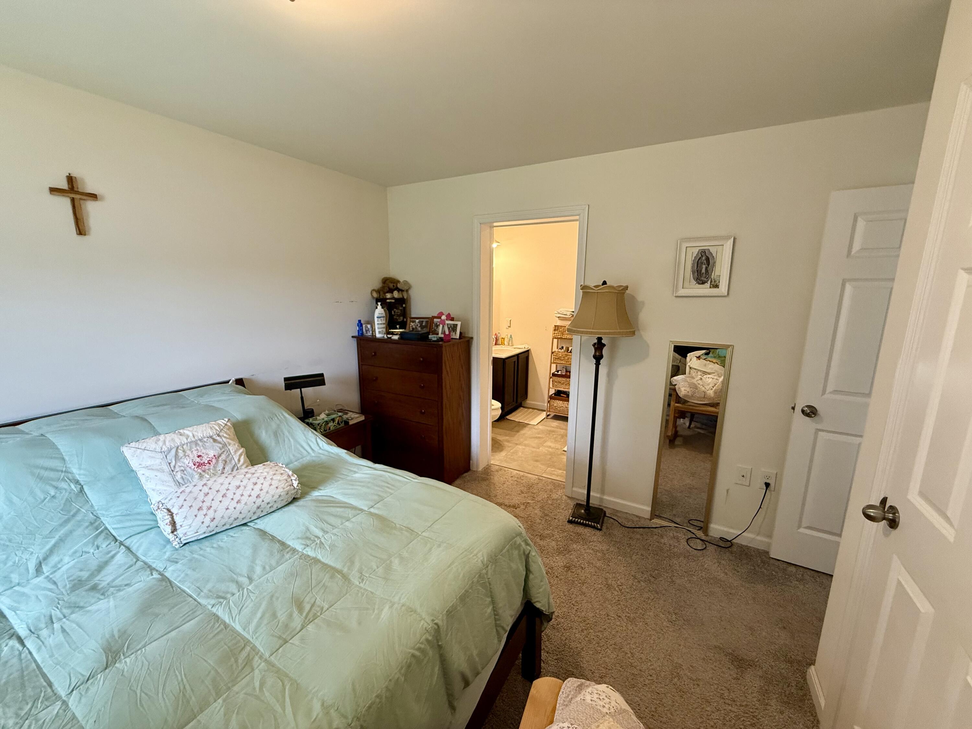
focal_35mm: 14
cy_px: 364
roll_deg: +0.0
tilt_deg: -10.5
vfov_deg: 85.7
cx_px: 486
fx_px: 393
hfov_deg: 102.1
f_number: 2.2
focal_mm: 2.22
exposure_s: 1/60
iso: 250
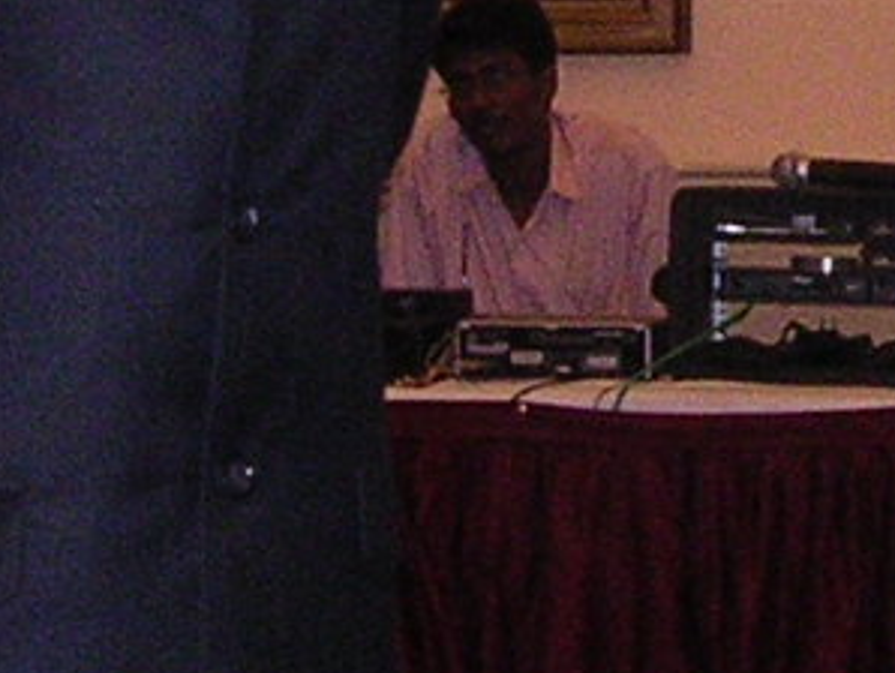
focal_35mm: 204
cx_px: 1087
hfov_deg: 9.6
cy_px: -51
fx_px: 5279
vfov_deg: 7.3
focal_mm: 5.8
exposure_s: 1/60.1
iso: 344
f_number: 2.8
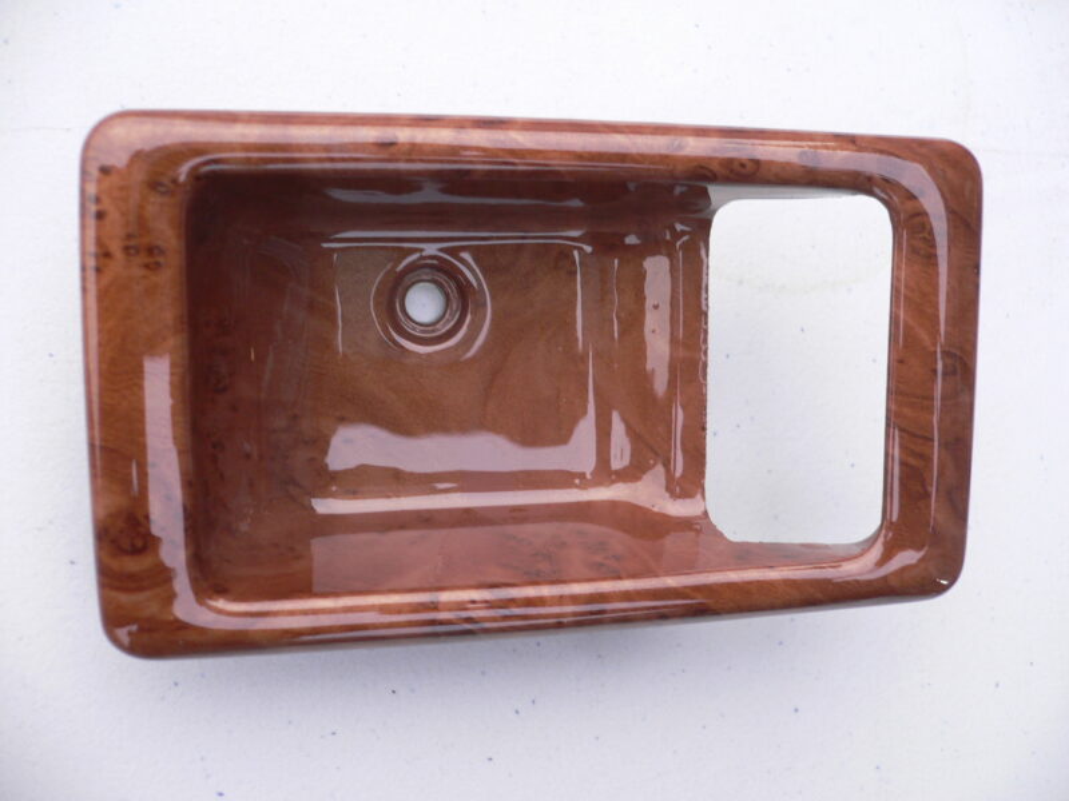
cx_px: 534
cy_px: 400
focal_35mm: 35
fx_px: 1081
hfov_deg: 52.6
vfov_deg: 40.7
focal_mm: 5.8
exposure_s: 1/60
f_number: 2.8
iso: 100
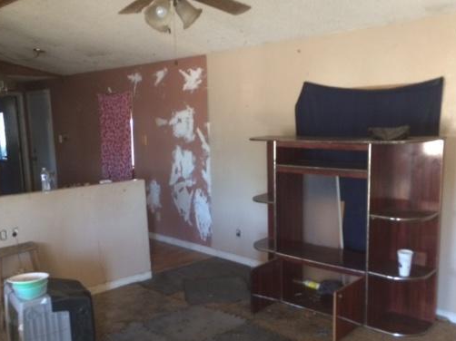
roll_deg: -1.3
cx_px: 222
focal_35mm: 37
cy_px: 203
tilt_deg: -11.0
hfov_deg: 50.2
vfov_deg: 38.5
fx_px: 487
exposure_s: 1/30
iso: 250
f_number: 2.2
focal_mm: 4.15
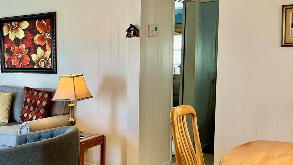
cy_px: 88
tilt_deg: -6.8
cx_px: 58
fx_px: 381
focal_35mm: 49
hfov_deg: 40.4
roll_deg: -0.4
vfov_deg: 24.4
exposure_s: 1/120
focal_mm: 5.7
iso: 64
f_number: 1.5
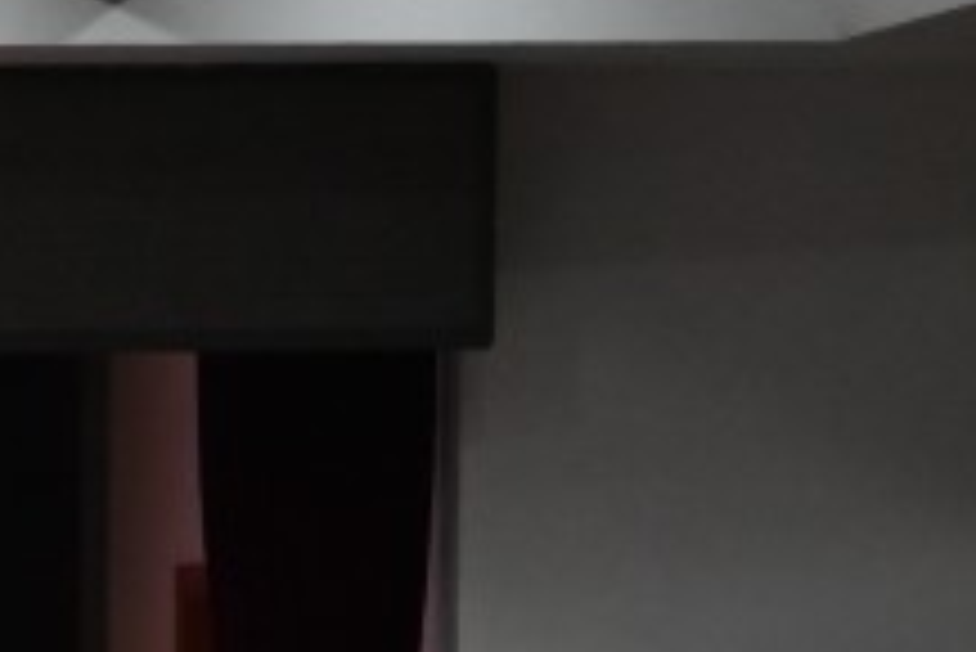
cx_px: -1921
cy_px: 1183
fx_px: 9983
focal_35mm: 368
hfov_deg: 5.3
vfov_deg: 3.7
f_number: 8
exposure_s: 1/250
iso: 2000
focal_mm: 50
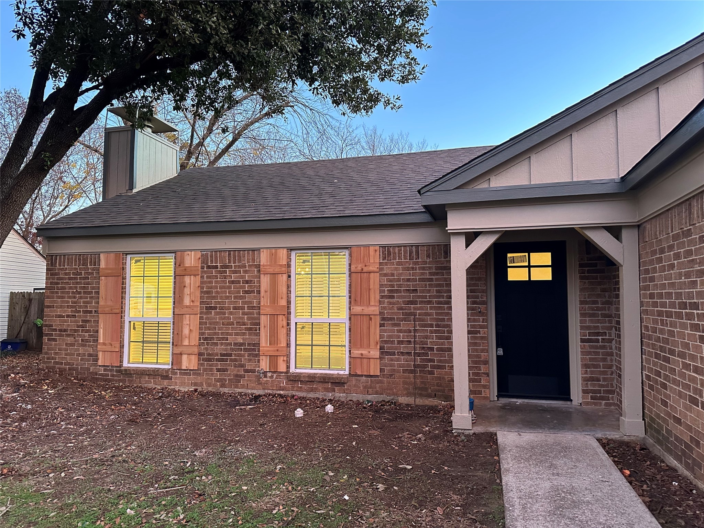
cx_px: 352
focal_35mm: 24
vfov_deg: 56.8
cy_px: 264
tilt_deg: +4.0
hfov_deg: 71.6
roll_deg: -0.5
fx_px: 488
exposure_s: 1/60
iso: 640
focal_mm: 6.86
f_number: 1.78
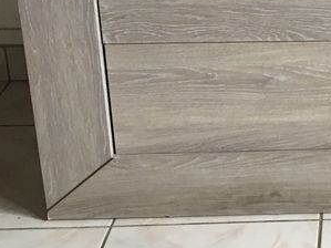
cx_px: 426
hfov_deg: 18.8
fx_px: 927
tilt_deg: -19.6
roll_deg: -1.0
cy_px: -25
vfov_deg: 14.9
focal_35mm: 97
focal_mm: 4.15
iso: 100
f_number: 2.2
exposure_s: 1/33
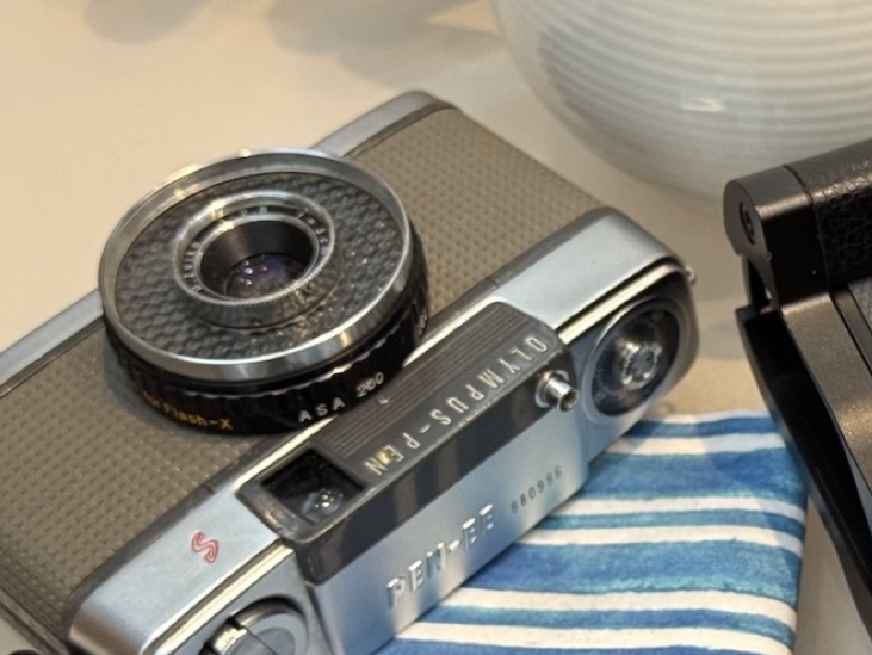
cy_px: 338
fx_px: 2646
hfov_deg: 18.2
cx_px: 892
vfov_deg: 14.1
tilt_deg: -48.8
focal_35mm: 105
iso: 200
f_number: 1.78
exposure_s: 1/60
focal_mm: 6.76
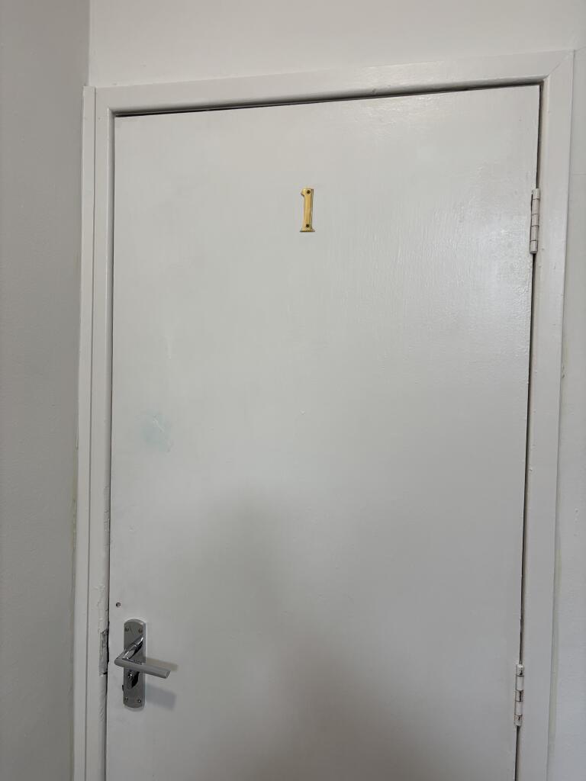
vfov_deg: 67.3
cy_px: 390
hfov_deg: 53.1
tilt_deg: -1.2
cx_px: 293
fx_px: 587
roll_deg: -1.7
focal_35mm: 26
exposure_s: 1/100
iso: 80
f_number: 1.6
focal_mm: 5.96
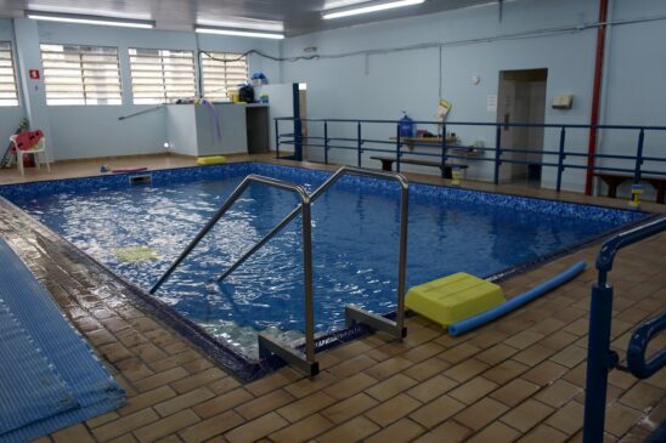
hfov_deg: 65.5
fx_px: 518
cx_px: 333
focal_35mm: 28
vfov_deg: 46.4
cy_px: 222
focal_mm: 28
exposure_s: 1/160
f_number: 4
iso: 640
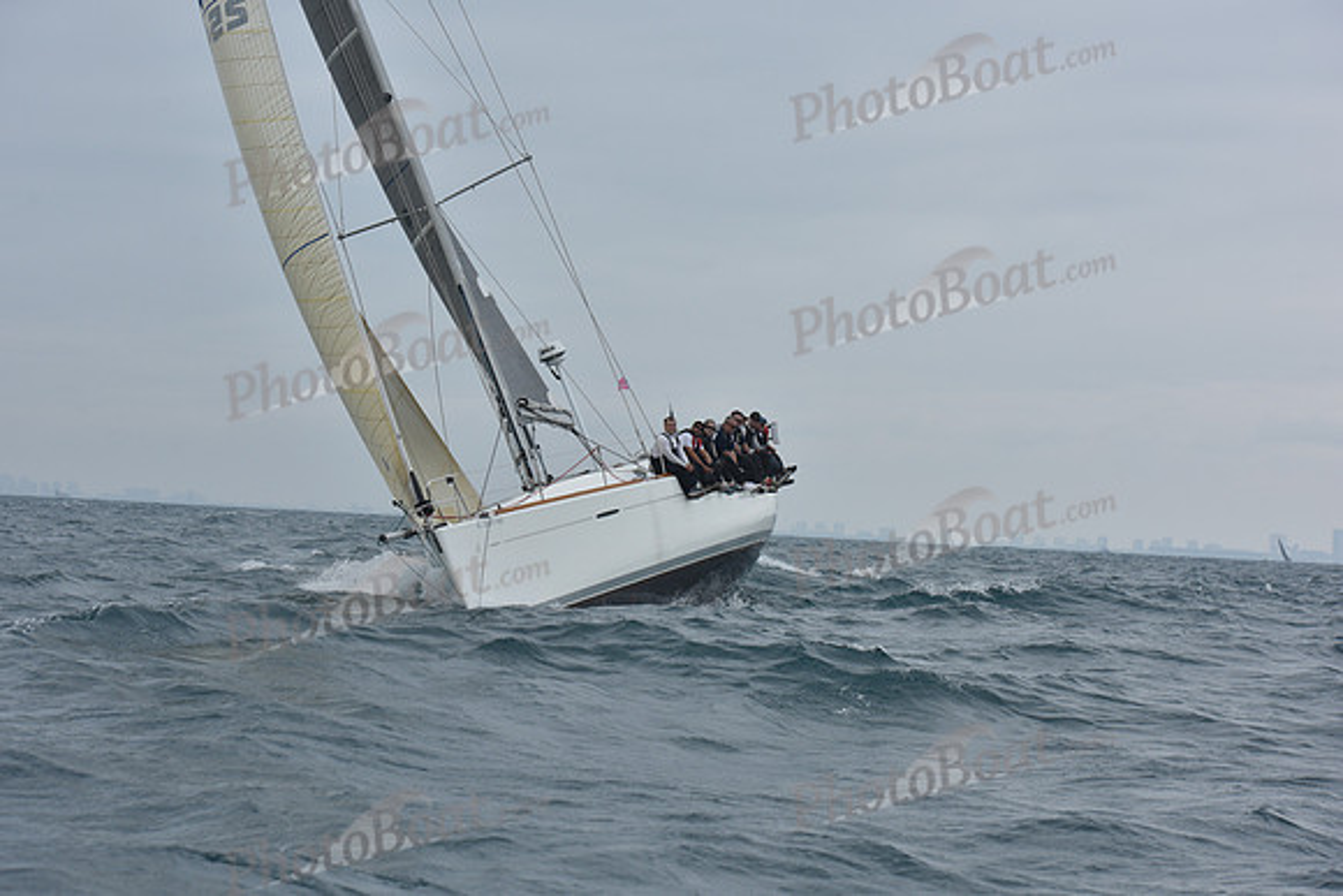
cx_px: 672
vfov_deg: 16.1
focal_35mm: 85
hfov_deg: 23.9
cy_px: 448
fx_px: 3172
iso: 250
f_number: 8
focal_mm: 85
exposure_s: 1/800
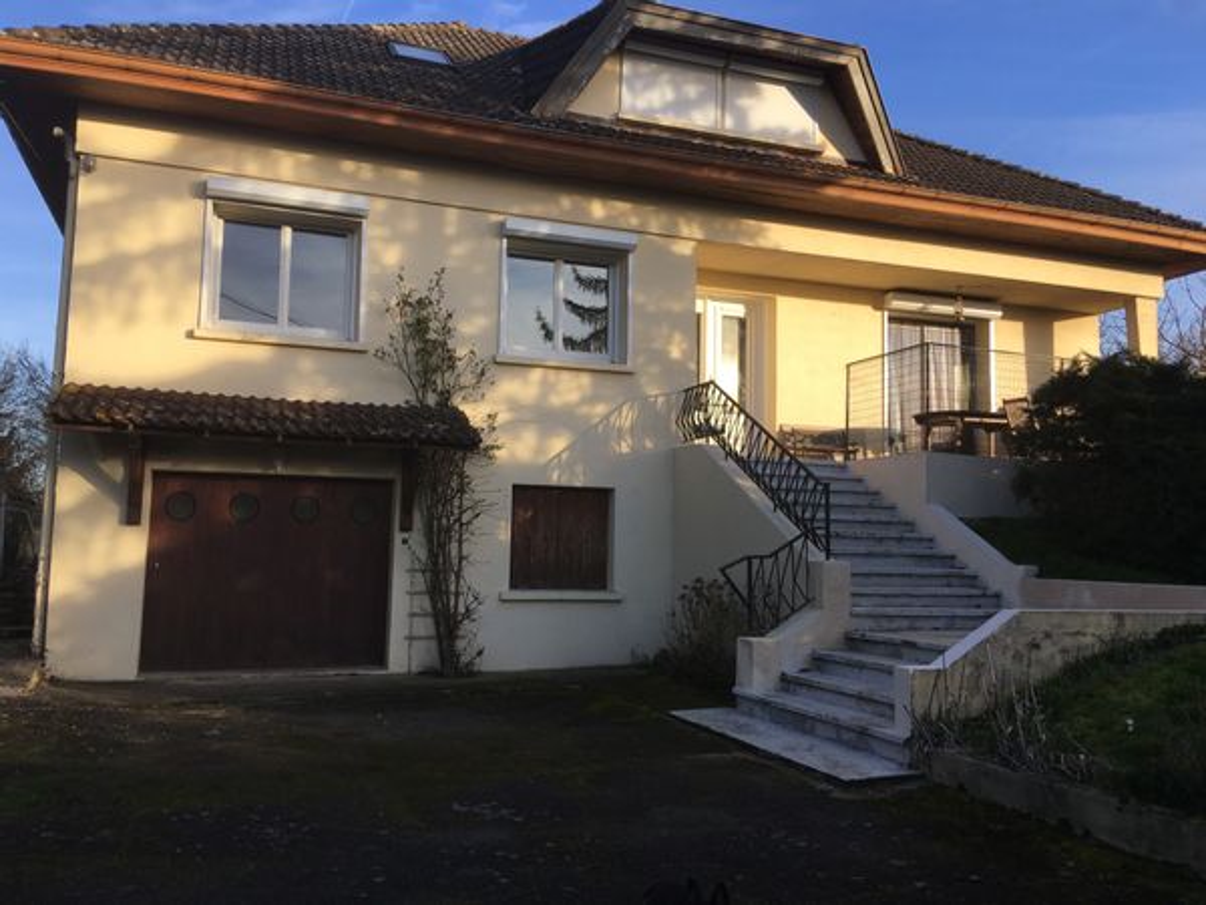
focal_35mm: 29
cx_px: 603
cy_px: 452
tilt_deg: +6.0
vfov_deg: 48.2
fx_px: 1010
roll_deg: -0.7
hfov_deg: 61.7
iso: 25
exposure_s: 1/493
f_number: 2.2
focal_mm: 4.15
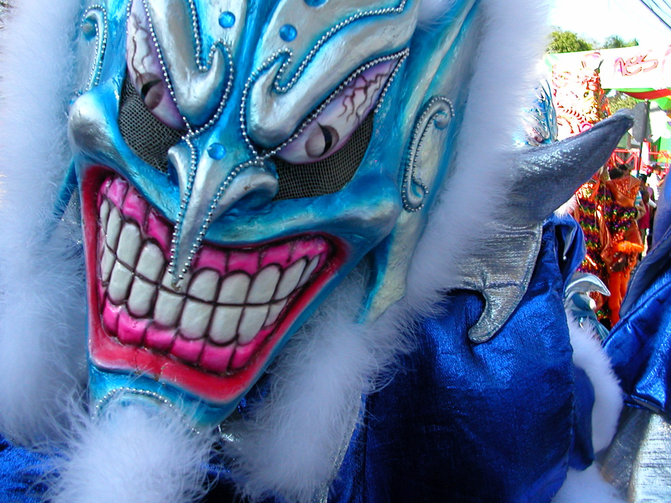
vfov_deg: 38.7
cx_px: 336
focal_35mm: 37
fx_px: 717
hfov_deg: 50.1
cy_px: 252
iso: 100
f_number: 2.7
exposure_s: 1/322
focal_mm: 5.6
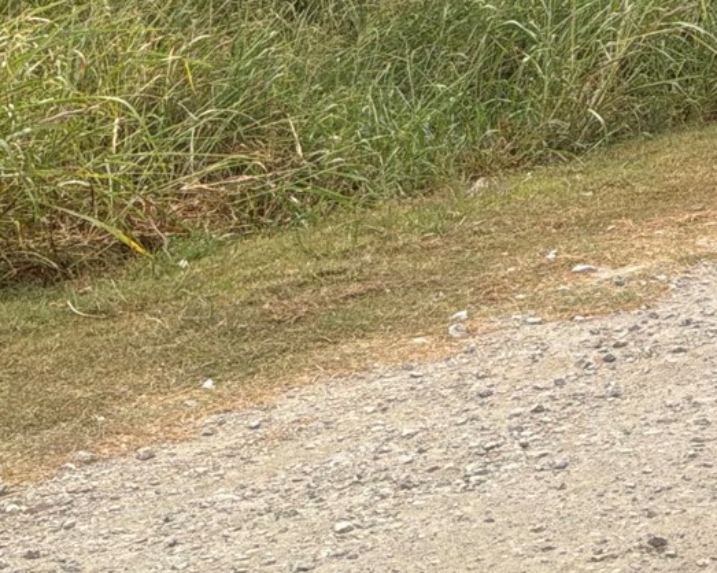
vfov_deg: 13.8
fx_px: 2270
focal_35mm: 107
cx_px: 1260
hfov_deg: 15.6
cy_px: -178
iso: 25
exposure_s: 1/2320
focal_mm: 3
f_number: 1.8
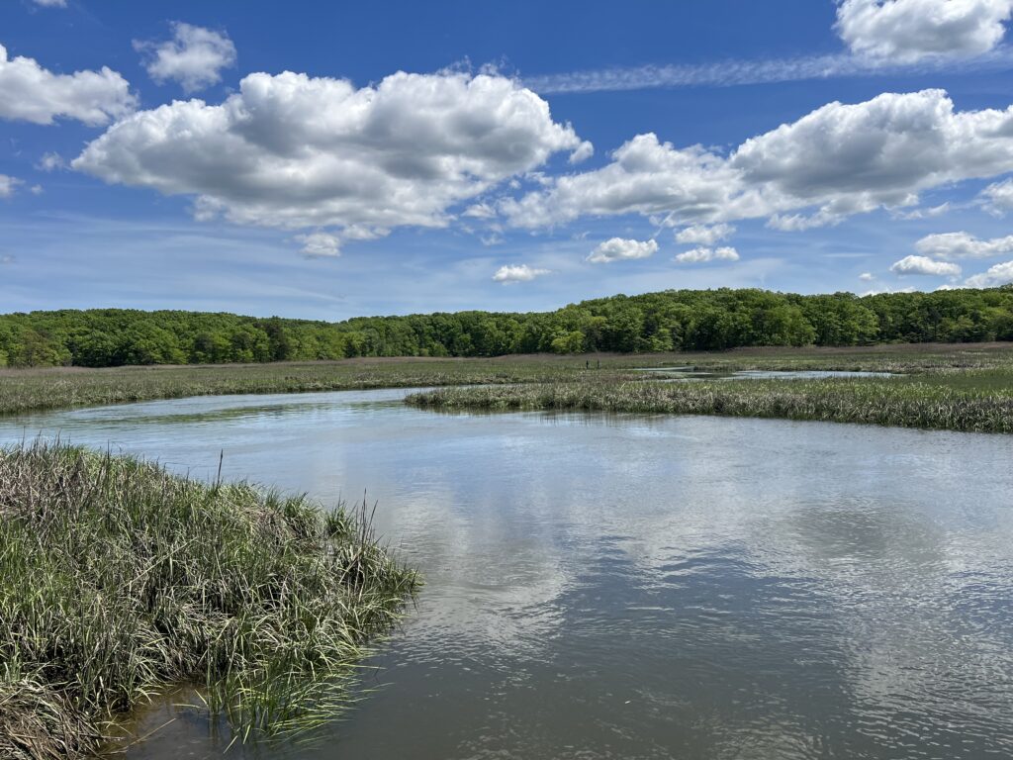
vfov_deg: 53.1
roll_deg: +1.4
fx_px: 761
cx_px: 506
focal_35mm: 26
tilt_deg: -1.4
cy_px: 380
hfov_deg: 67.3
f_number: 1.5
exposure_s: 1/7463
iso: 50
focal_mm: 5.7
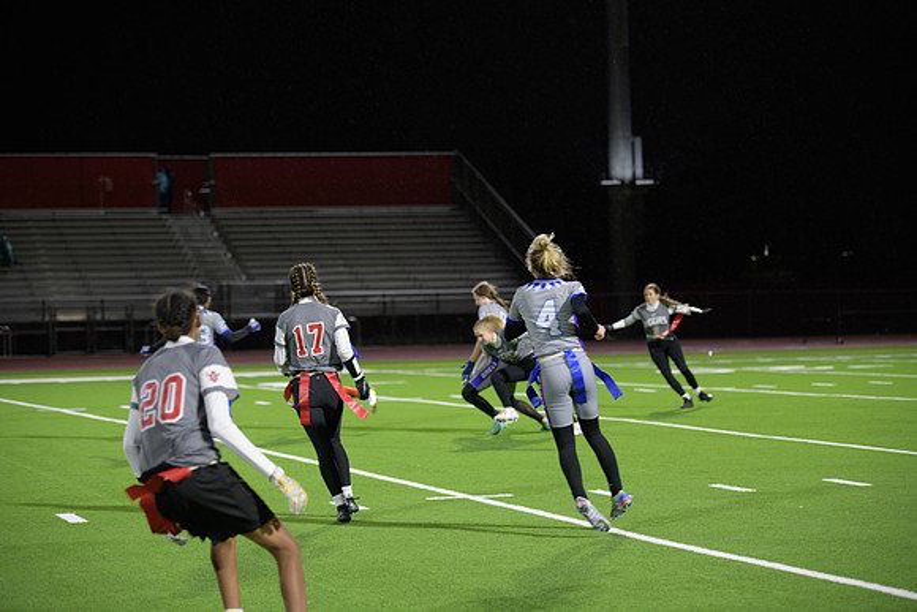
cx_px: 458
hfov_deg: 20.8
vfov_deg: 14.0
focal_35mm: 98
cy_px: 306
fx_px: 2497
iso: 1250
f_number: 2.8
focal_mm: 98
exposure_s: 1/200
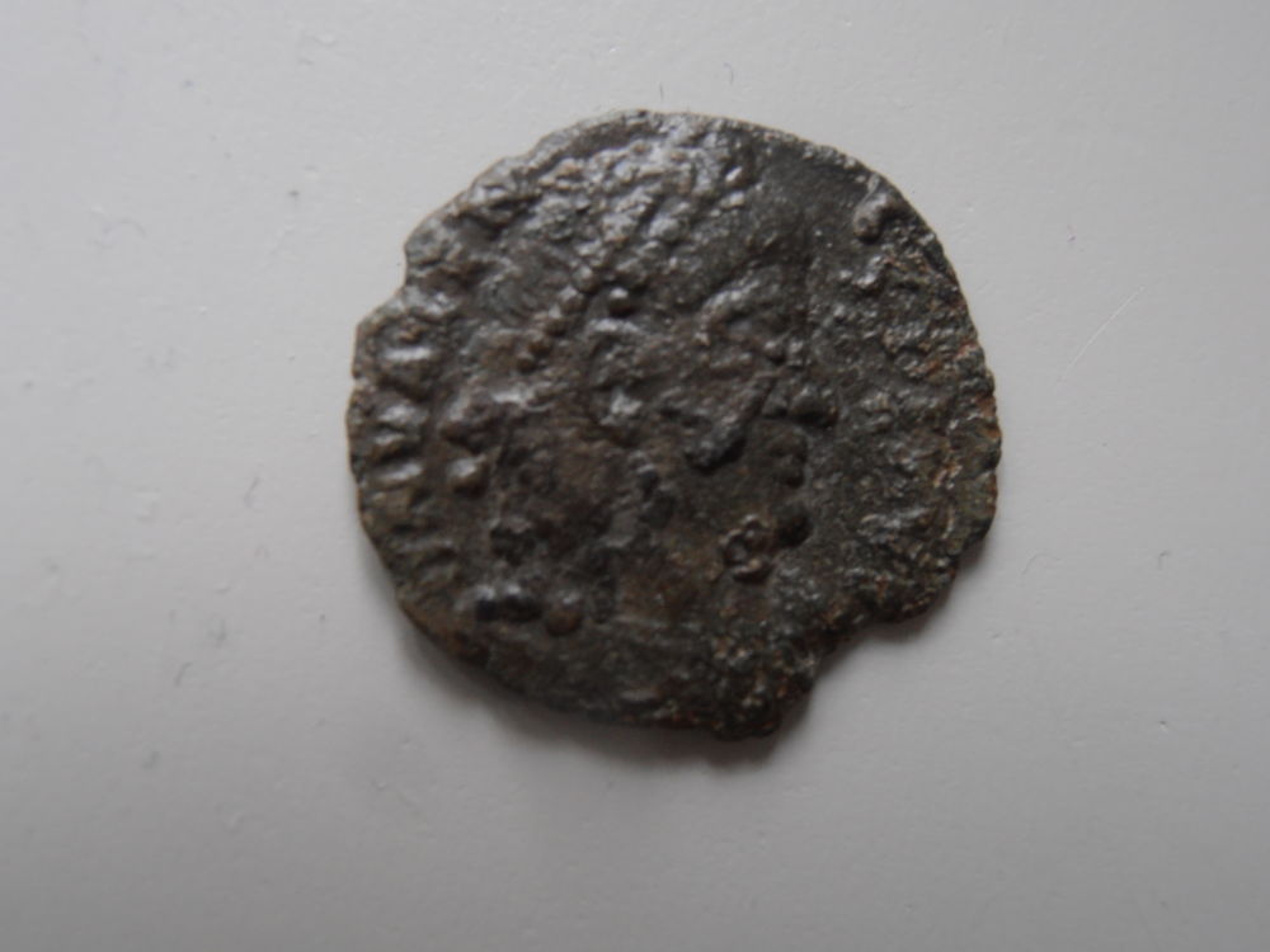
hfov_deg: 50.1
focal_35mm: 37
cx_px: 635
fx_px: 1357
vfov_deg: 38.7
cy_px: 476
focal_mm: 6.61
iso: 125
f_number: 3.9
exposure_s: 1/40
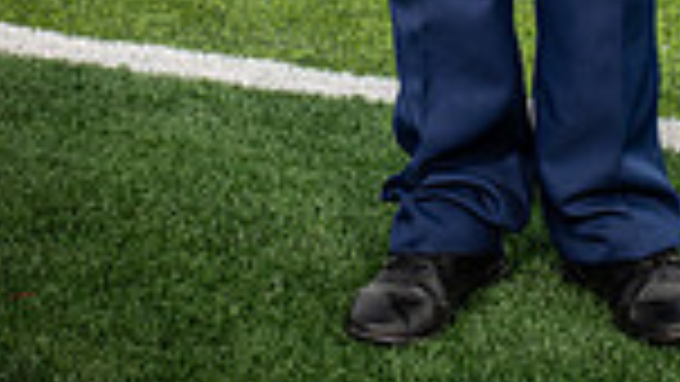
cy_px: -535
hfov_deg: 17.0
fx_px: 2254
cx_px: 540
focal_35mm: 125
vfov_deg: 8.8
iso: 125
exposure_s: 1/400
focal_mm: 40
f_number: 7.1
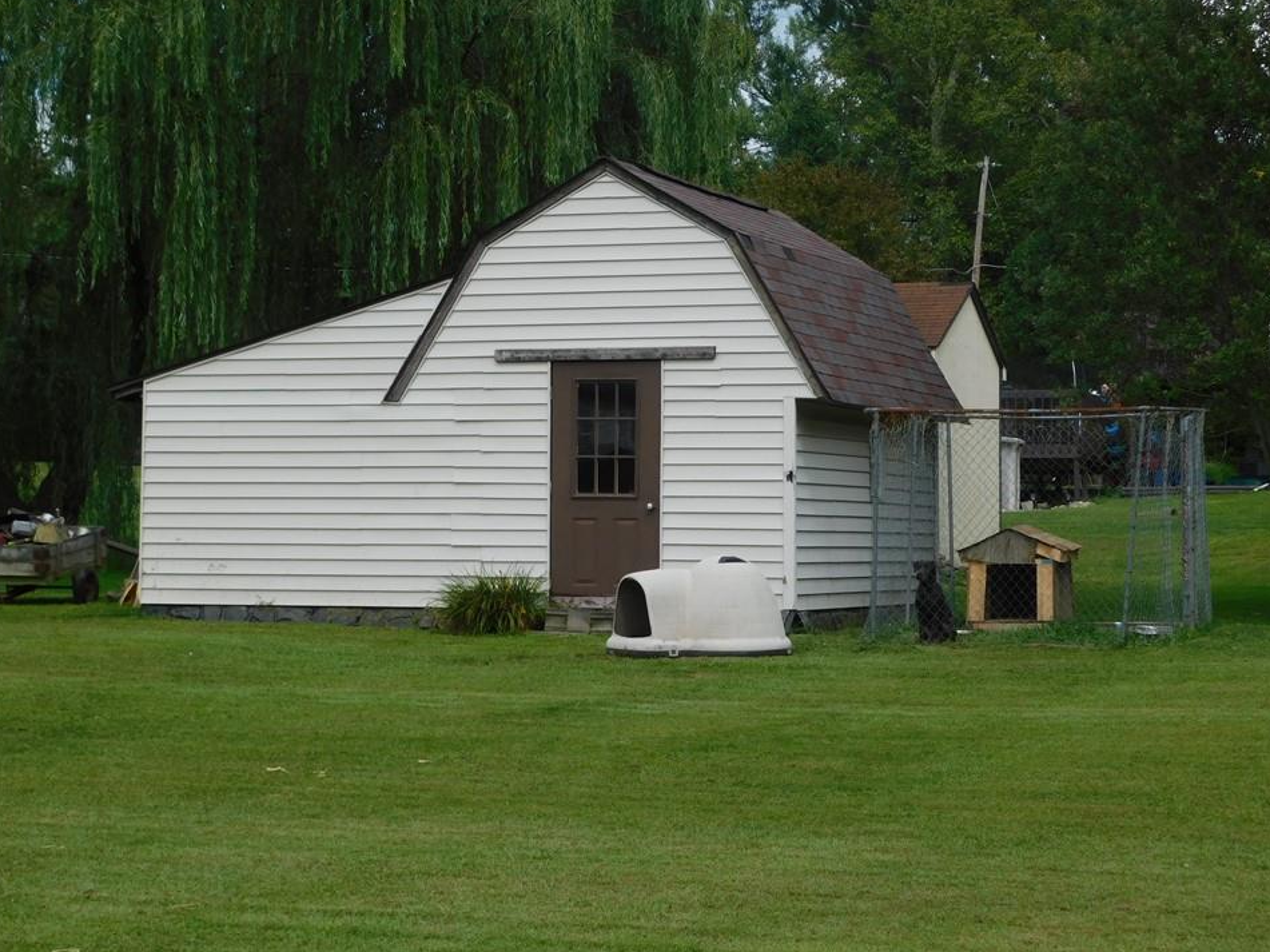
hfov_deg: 20.0
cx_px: 654
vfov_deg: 15.1
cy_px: 485
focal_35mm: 98
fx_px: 3595
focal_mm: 16.1
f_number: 4.5
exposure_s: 1/800
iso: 125
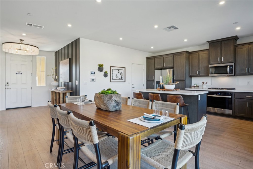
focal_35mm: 19
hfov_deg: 86.9
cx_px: 126
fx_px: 133
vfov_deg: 64.5
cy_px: 84
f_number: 7.1
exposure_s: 1/30
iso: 400
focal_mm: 19
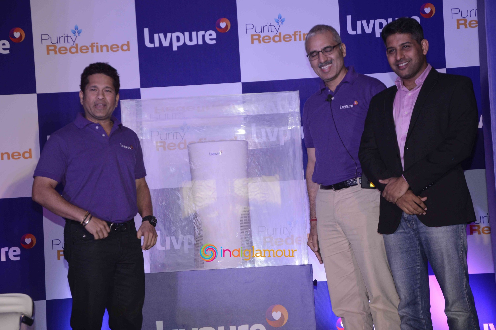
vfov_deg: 13.8
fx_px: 1363
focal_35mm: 99
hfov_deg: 20.6
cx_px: 248
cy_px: 165
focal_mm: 66
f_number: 6.3
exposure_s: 1/200
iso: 800
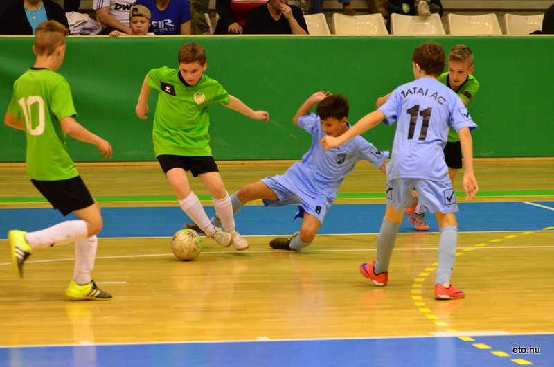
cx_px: 277
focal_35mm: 255
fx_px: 3916
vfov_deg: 5.4
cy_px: 184
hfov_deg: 8.1
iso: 4000
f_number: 5
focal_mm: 170
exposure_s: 1/320
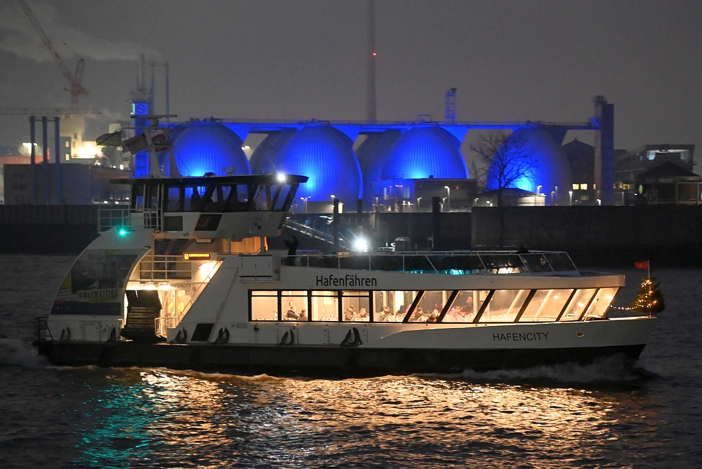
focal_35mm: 105
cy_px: 234
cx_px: 351
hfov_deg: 19.4
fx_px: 2049
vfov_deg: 13.1
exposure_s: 1/60
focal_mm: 105
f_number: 4
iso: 12800
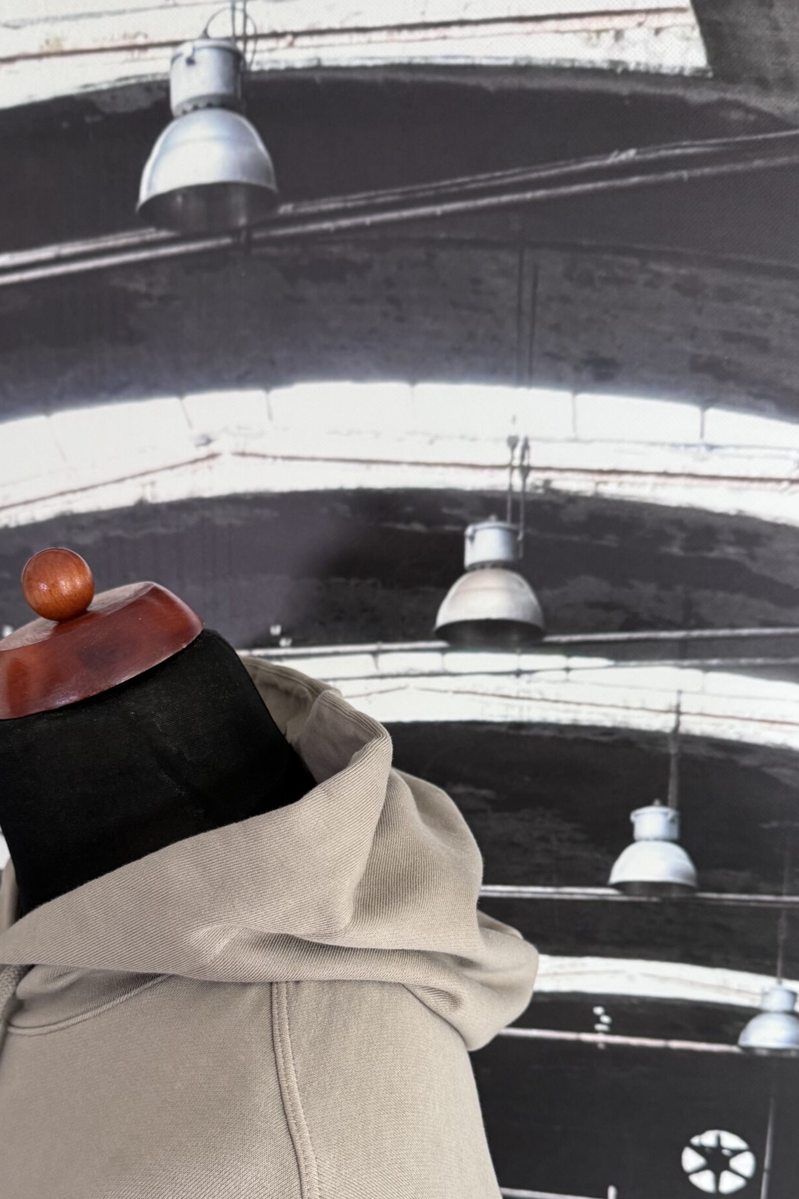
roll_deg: +0.9
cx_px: 307
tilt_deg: -13.6
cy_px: 812
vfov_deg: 53.2
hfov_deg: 37.6
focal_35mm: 35
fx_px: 1165
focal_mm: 6.76
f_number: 1.78
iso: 200
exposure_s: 1/92
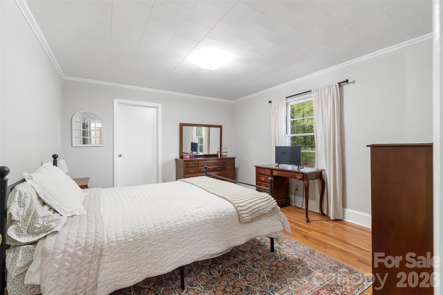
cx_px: 222
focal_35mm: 15
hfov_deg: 100.4
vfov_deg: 77.3
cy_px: 148
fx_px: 185
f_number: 7.1
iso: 3200
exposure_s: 1/30
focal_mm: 10
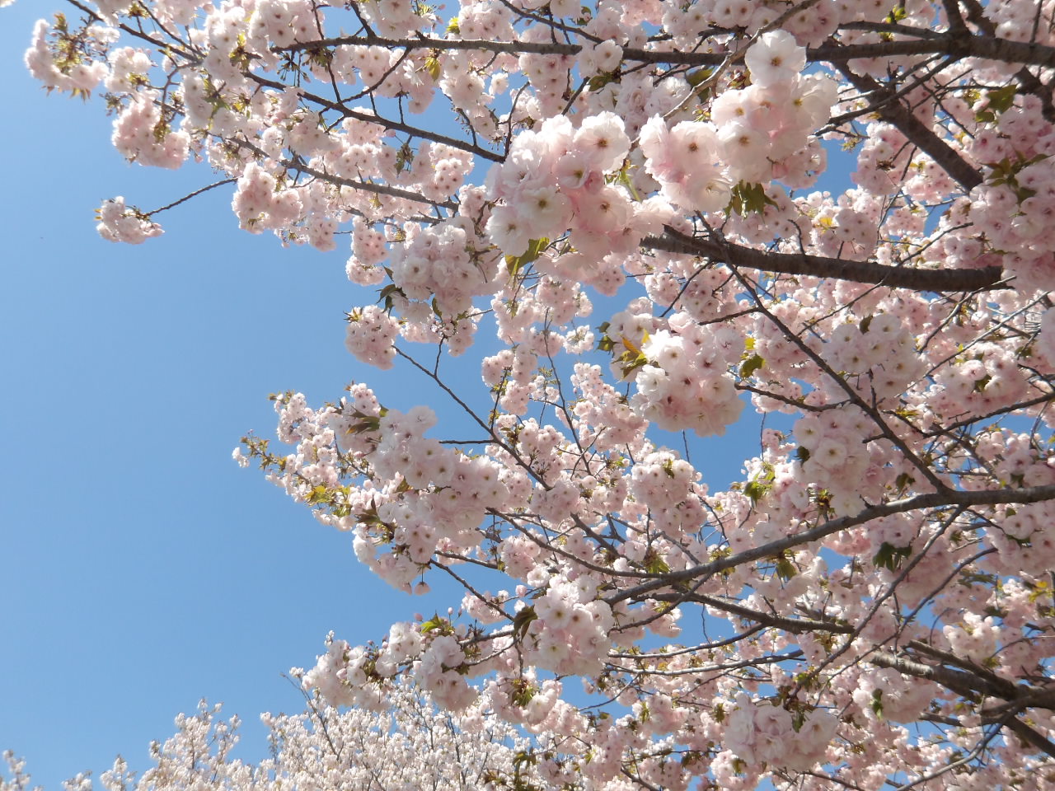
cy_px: 396
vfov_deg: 51.4
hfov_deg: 65.3
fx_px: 823
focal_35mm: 27
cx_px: 528
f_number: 3
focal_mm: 4.9
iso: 100
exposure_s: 1/1211
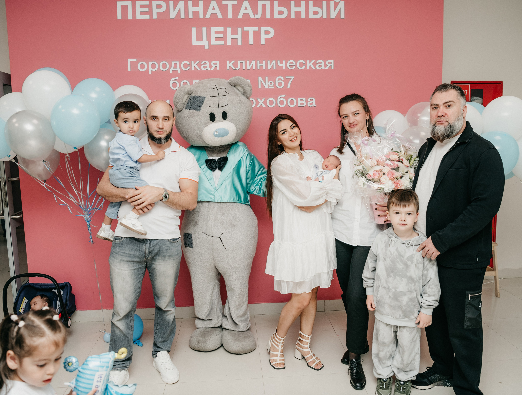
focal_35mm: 29
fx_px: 441
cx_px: 262
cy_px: 192
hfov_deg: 61.2
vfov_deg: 48.2
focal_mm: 26
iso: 200
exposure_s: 1/160
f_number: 4
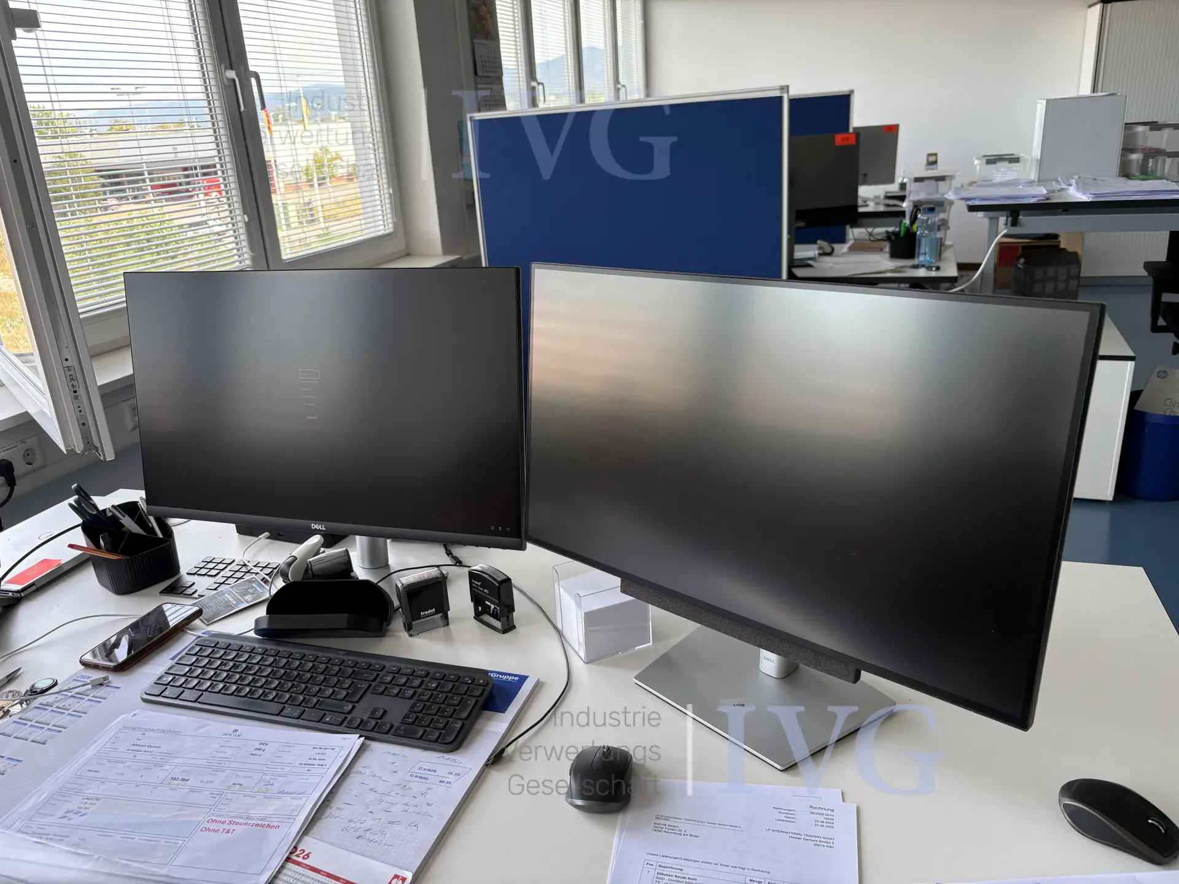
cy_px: 442
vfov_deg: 53.1
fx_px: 886
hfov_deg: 67.3
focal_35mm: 26
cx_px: 590
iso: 64
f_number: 1.6
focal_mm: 5.96
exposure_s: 1/203
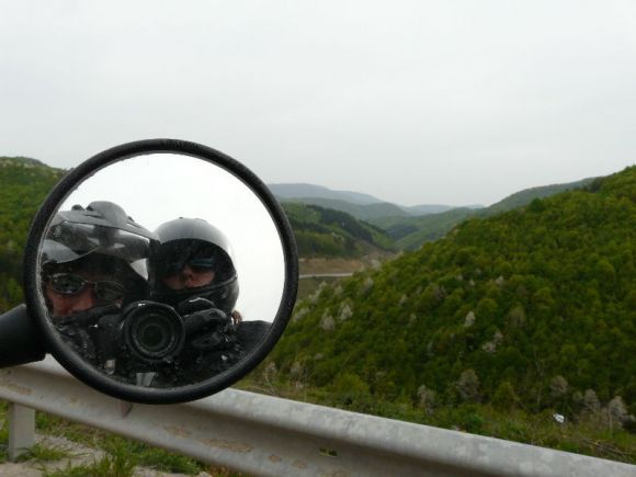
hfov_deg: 63.4
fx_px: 514
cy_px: 238
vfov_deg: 49.7
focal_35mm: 28
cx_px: 318
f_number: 5.6
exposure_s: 1/200
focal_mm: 4.6
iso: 100
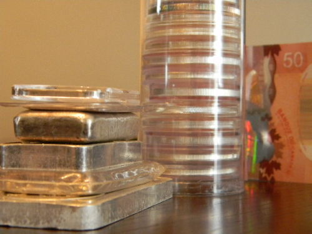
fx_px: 604
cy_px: 117
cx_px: 156
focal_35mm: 67
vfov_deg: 21.9
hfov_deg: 29.0
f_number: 4.3
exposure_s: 1/12.5
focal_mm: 12.2
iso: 400
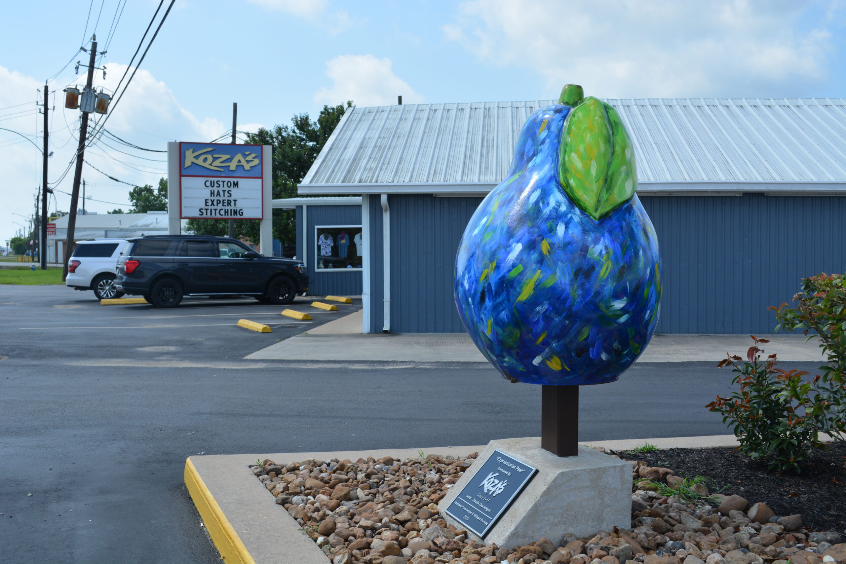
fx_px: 846
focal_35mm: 36
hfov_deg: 53.1
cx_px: 423
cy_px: 282
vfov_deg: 36.9
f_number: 8
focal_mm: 24
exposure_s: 1/250
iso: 125
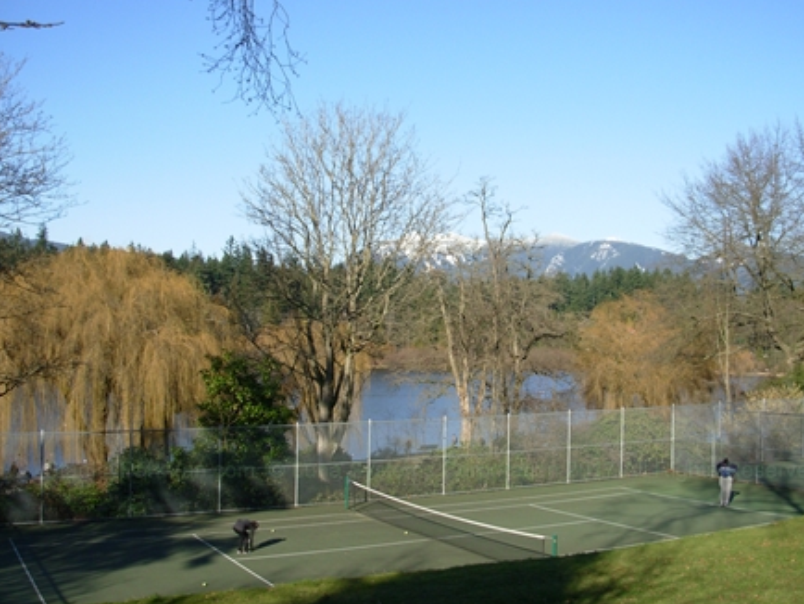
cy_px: 309
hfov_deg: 44.7
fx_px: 976
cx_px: 433
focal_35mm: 42
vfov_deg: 34.4
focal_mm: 6.3
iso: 50
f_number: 2.9
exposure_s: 1/886
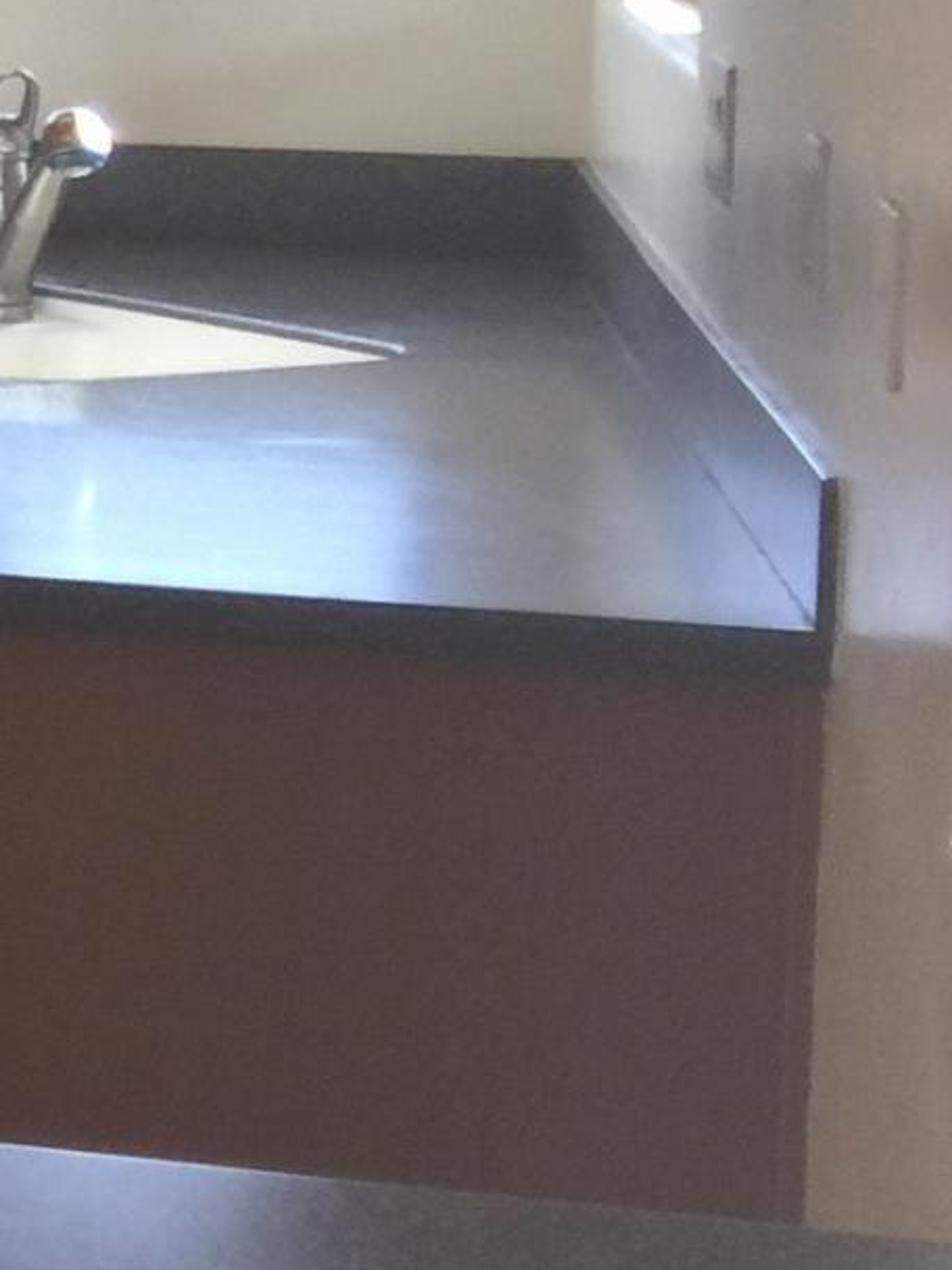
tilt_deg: -4.8
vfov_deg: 13.6
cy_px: 33
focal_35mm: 143
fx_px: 5244
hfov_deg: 8.3
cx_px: -2129
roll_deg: -0.7
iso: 32
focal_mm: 4.15
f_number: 2.2
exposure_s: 1/40
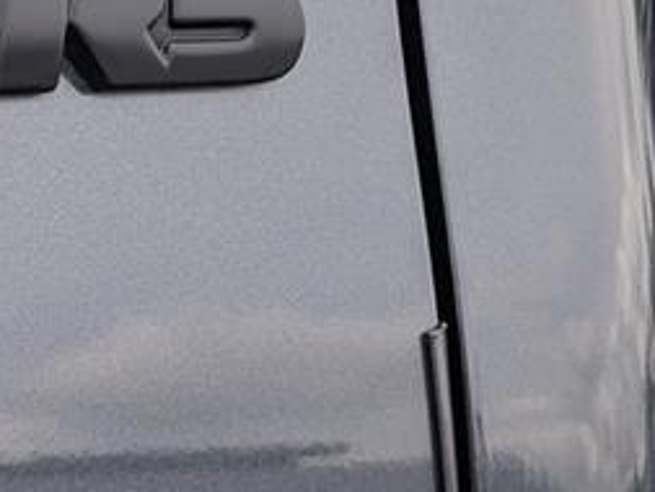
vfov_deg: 11.8
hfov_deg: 15.8
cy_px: -26
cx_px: 179
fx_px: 2347
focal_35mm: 124
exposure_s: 1/714
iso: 18
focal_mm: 6.9
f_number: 1.68
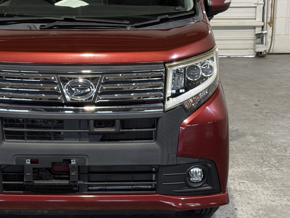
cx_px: 83
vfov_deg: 15.9
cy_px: 74
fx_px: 779
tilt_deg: -10.5
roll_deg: +0.0
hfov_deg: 21.0
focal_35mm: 93
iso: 160
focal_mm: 6.76
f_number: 1.78
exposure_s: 1/60
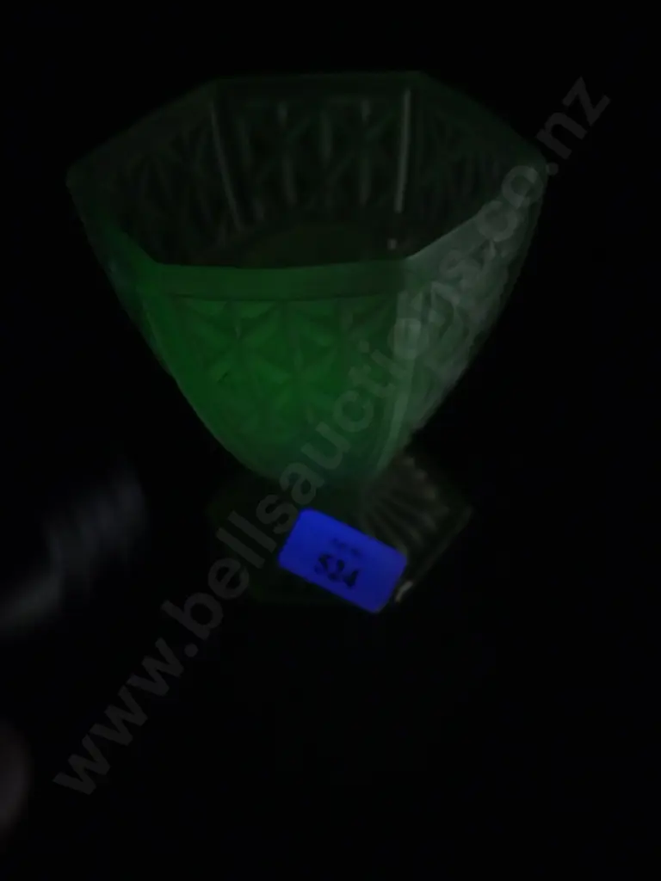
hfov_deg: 36.0
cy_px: 440
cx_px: 330
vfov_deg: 46.8
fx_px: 1018
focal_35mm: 40
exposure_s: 1/8
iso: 3200
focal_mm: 20
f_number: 4.5
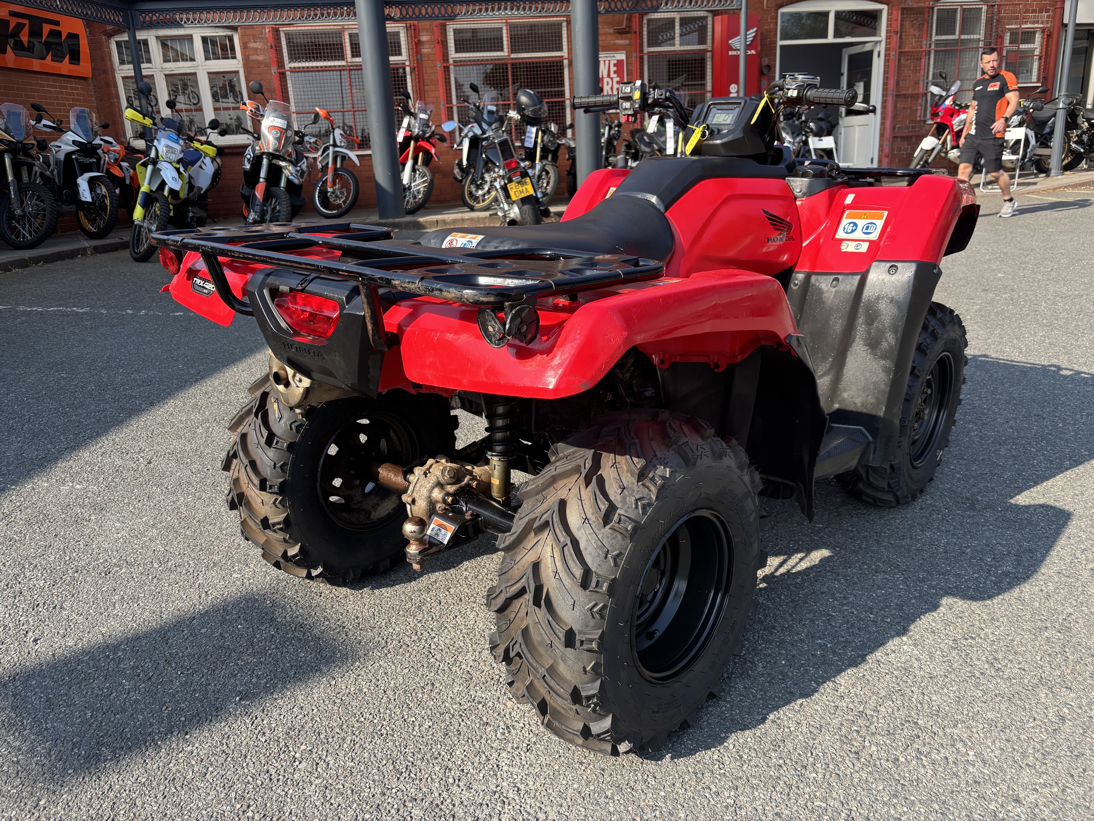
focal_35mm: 26
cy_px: 410
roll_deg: +2.9
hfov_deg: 67.3
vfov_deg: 53.1
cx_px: 547
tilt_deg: -16.8
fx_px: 822
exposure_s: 1/824
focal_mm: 5.96
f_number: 1.6
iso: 50
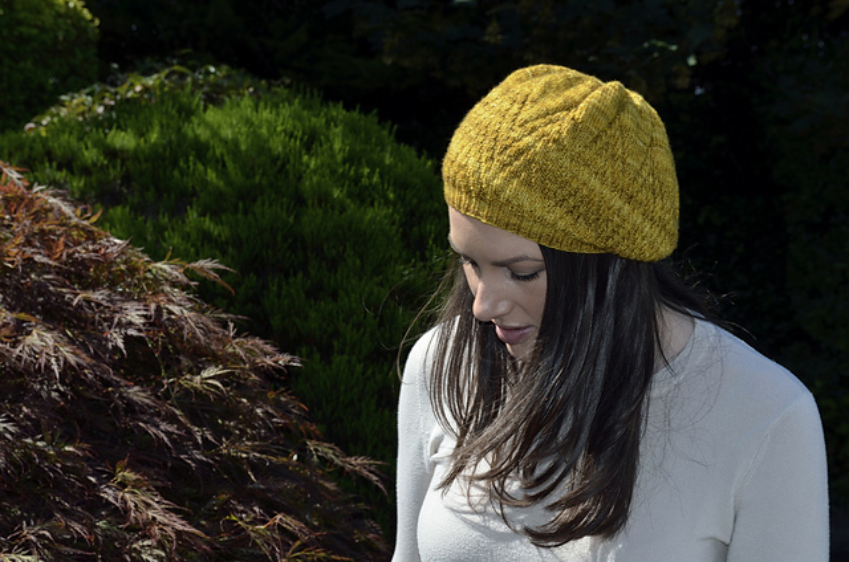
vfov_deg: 19.6
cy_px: 281
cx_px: 424
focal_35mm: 69
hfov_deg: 29.3
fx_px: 1624
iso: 100
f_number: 9
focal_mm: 46
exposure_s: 1/200
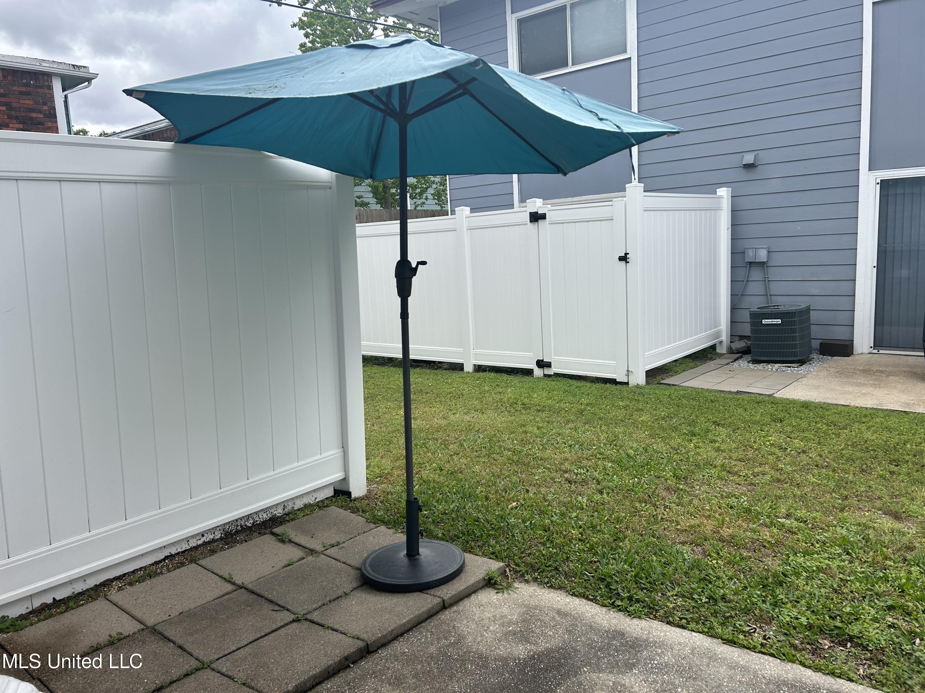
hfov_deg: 67.3
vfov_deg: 53.1
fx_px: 695
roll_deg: +3.8
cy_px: 346
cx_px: 462
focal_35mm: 26
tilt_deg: -7.9
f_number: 1.5
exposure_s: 1/1901
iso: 50
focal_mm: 5.7
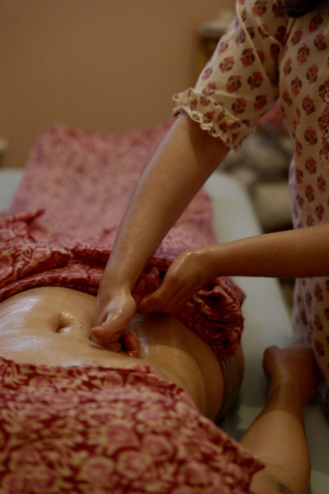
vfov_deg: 28.5
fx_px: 974
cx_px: 164
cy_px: 247
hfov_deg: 19.2
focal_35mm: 71
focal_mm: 70
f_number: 2.8
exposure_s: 1/100
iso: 6400
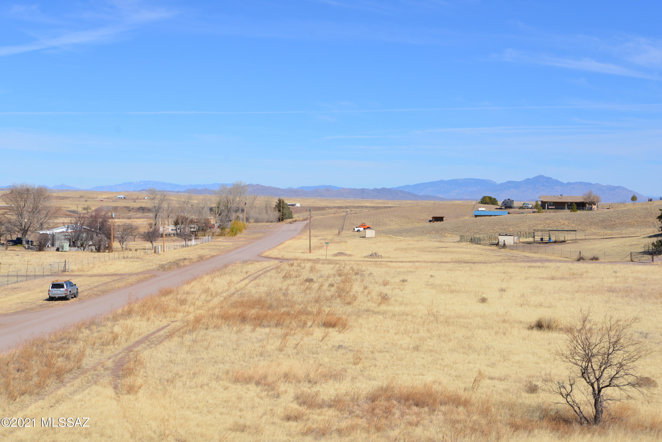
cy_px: 221
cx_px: 331
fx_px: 1030
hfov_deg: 35.6
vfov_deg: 24.2
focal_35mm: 56
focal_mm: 56
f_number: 8
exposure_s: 1/1000
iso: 200
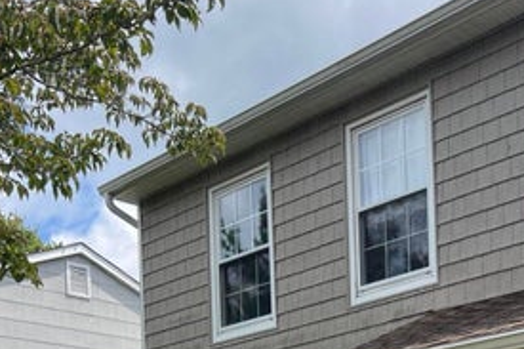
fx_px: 916
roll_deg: +2.2
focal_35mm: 63
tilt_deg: +0.5
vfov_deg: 18.9
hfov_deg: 31.6
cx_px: 364
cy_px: 526
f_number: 1.5
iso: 50
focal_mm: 5.7
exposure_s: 1/1531
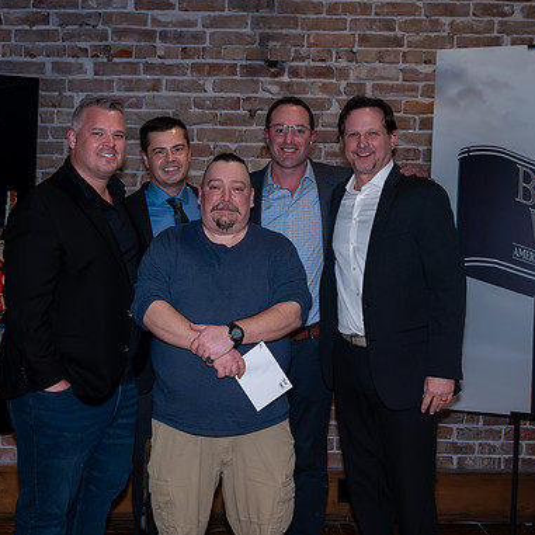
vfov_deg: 30.0
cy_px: 266
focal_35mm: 57
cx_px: 222
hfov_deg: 30.0
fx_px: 997
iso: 6400
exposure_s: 1/320
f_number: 5
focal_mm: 44
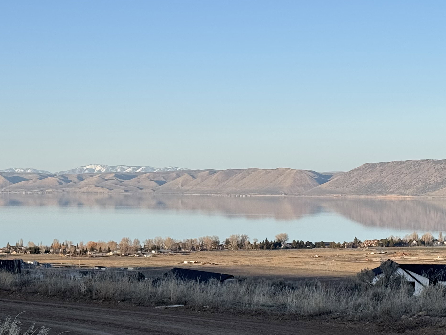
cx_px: 222
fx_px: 1327
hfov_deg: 19.1
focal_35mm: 103
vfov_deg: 14.4
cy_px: 195
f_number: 1.78
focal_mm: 6.76
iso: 64
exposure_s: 1/2513
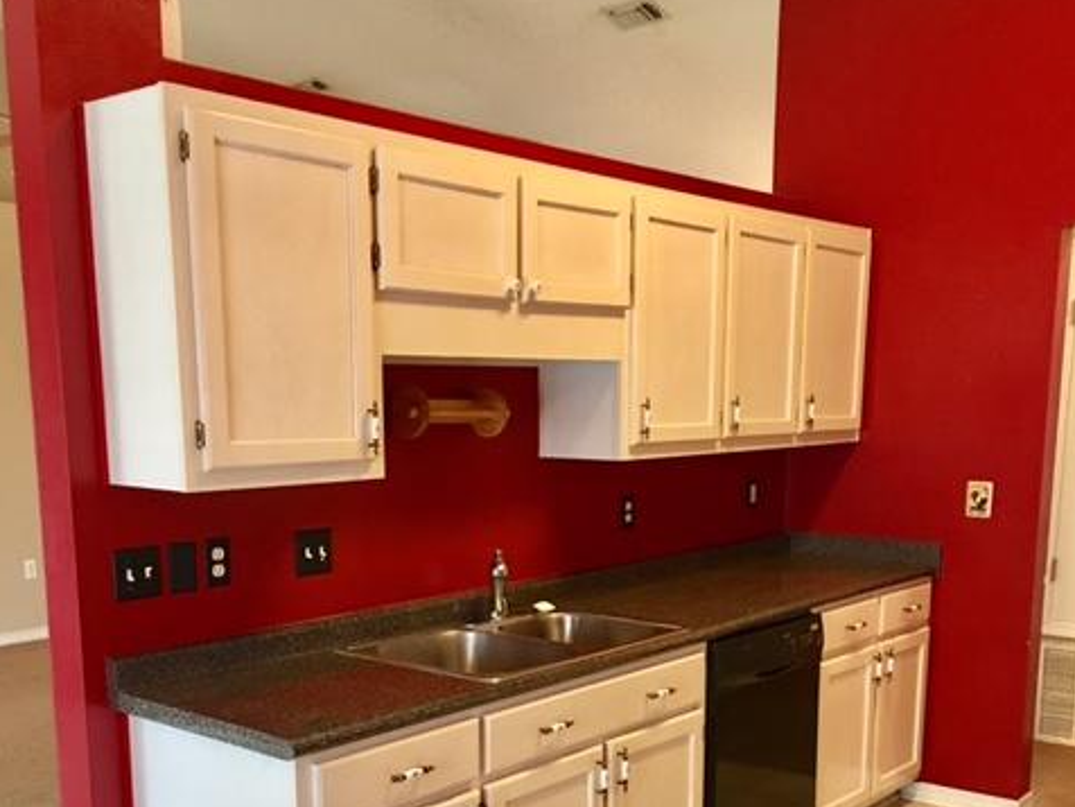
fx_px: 1211
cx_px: 538
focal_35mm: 39
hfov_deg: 47.9
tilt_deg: -10.3
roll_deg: -0.7
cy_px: 635
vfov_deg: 35.7
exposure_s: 1/15
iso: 64
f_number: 2.2
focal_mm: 4.15
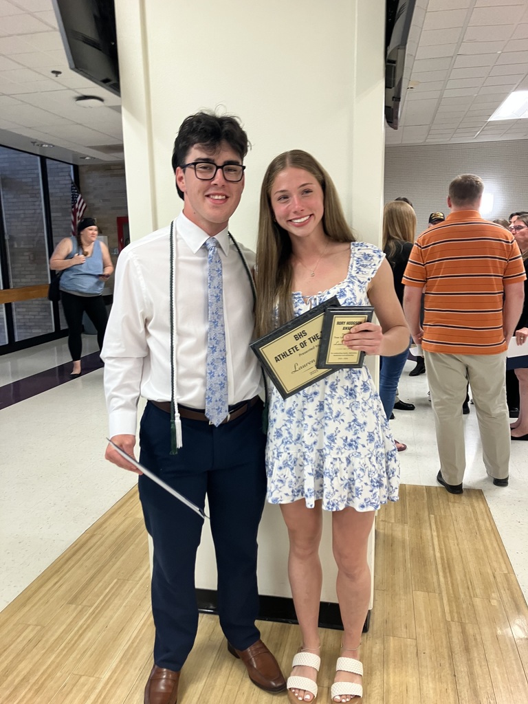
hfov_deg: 49.7
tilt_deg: -11.2
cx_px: 264
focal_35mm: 28
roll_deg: +1.6
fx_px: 569
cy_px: 352
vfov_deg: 63.4
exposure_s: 1/60
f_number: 1.8
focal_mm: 3.99
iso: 80
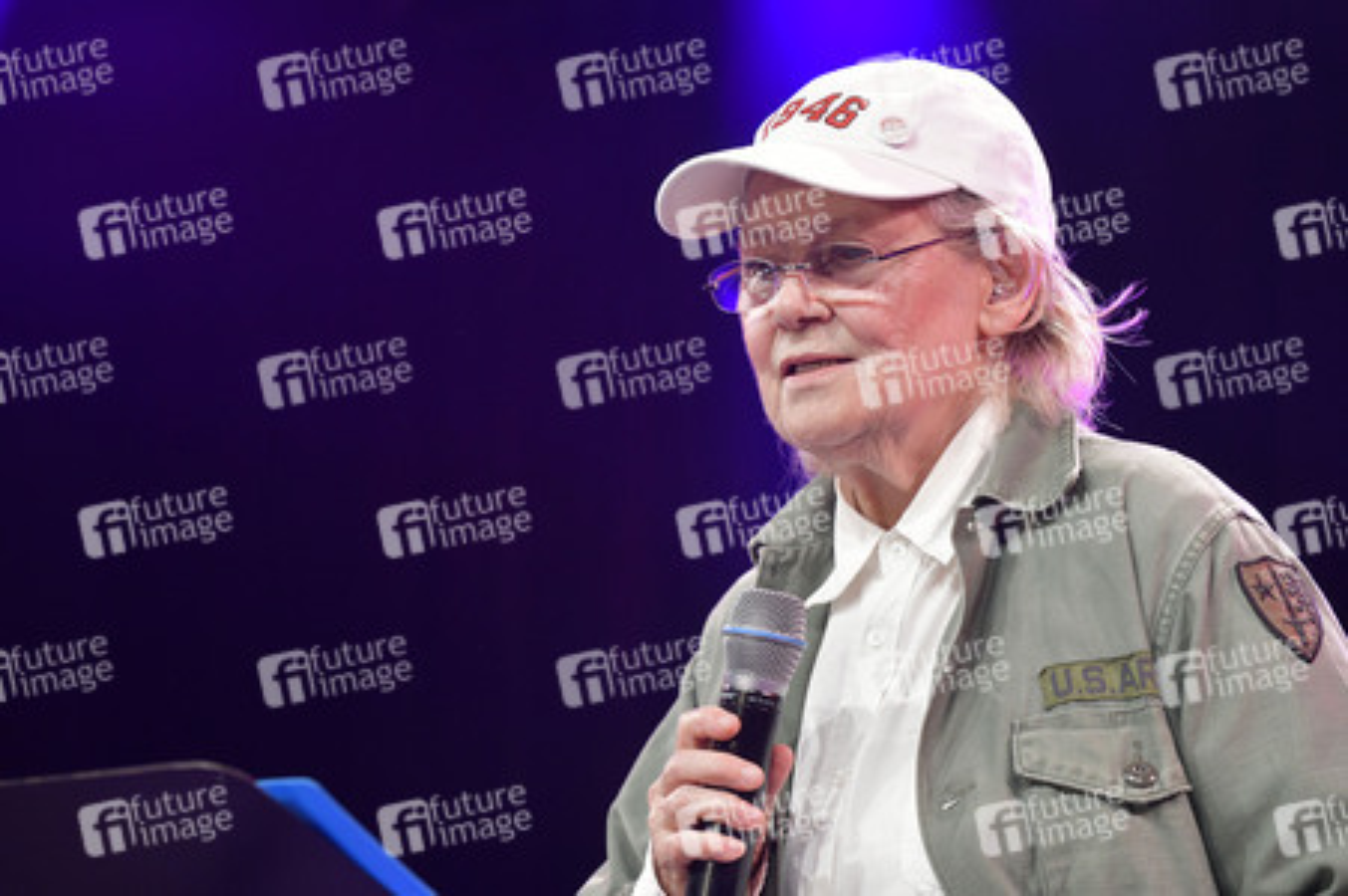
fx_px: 5799
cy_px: 448
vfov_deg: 8.8
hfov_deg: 13.3
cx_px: 674
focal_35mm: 155
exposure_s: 1/250
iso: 3200
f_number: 6.3
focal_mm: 155
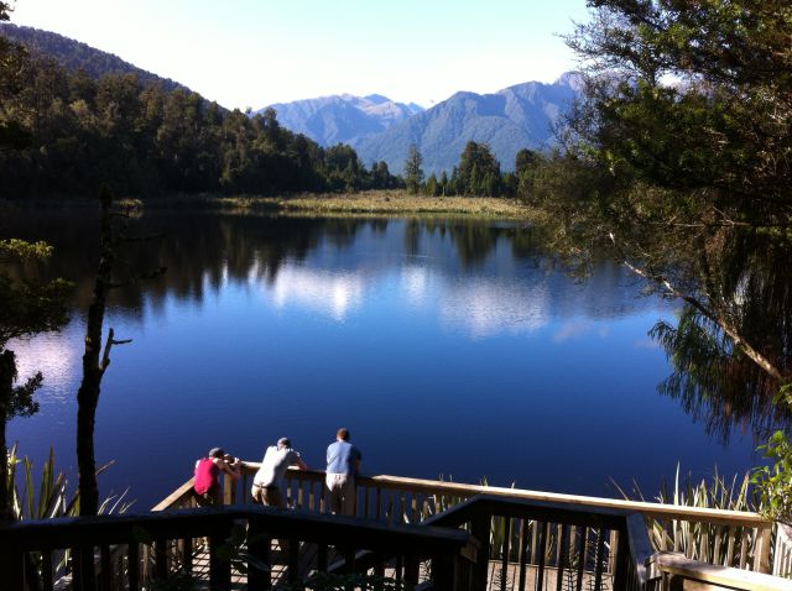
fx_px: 800
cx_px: 396
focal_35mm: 35
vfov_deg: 40.6
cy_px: 296
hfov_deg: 52.7
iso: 80
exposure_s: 1/457
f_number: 2.8
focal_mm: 3.85
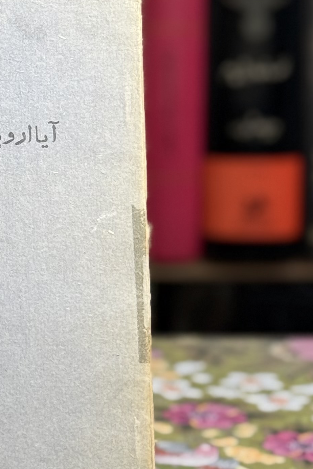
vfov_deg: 14.1
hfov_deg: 9.3
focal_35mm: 145
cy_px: 100
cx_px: -91
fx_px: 1891
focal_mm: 6.76
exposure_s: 1/100
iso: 100
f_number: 1.78
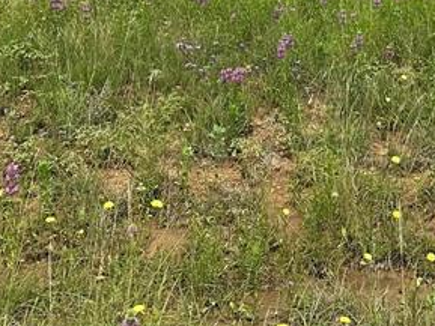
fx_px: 1069
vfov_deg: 15.4
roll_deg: +0.5
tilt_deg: +2.4
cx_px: 519
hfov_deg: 21.4
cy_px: -230
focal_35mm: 85
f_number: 1.78
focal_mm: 6.86
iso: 80
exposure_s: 1/8929
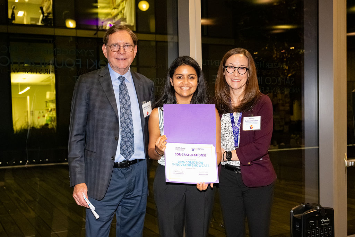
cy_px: 130
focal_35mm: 44
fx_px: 433
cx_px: 192
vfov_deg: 30.5
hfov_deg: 44.5
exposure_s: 1/200
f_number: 4.5
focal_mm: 37
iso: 5000
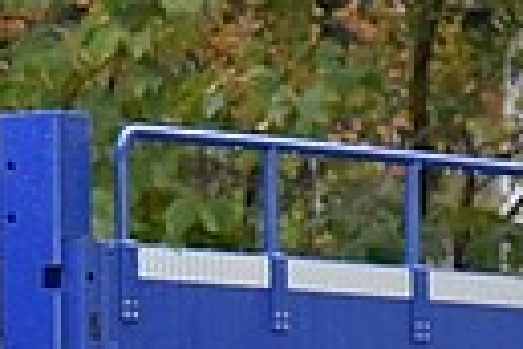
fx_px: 7321
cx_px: -657
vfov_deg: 2.7
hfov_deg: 4.0
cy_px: 678
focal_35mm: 504
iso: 1800
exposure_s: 1/60
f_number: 4.5
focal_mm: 72
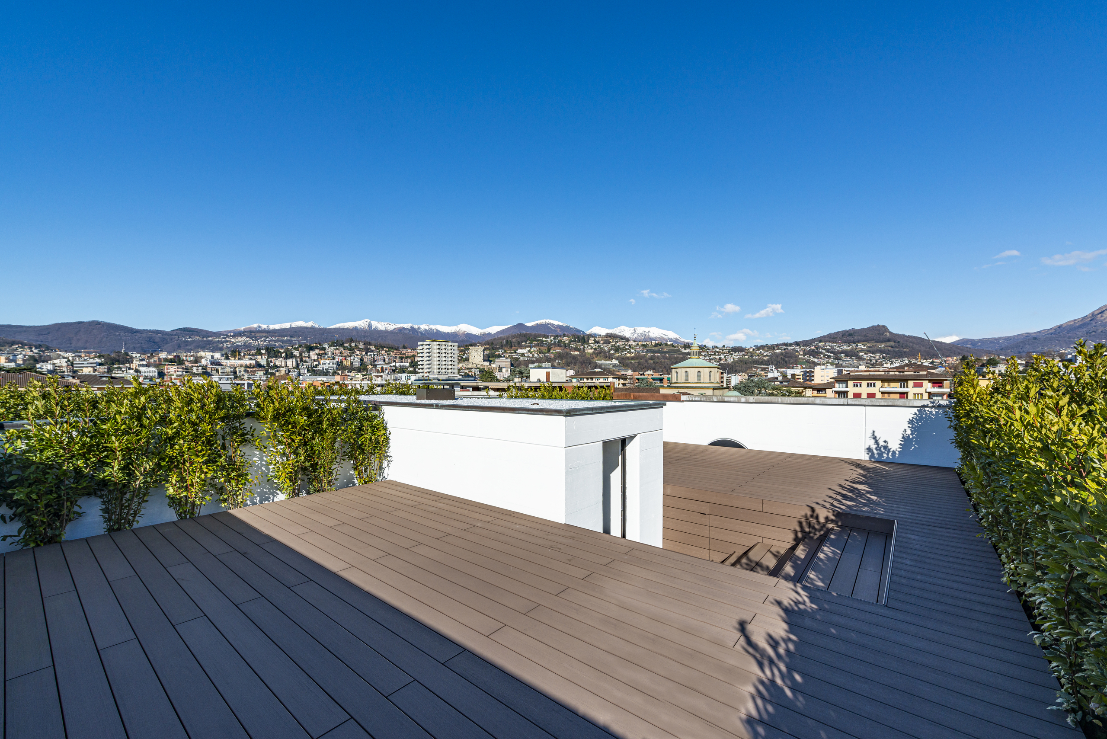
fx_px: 431
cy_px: 370
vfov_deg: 81.3
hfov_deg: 104.2
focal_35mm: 14
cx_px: 554
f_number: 9
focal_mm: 14
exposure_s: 1/500
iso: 100
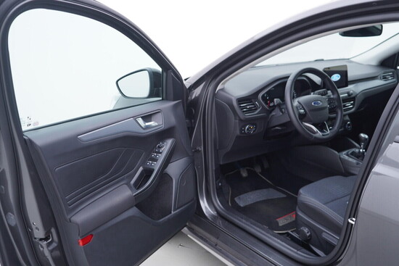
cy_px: 133
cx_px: 200
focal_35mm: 36
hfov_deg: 53.1
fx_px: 399
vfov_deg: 36.9
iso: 125
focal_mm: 24
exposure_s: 1/40
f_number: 2.8
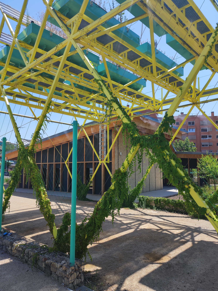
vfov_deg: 69.4
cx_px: 109
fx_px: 210
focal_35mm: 25
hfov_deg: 54.8
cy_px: 146
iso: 50
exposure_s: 1/731
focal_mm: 4.7
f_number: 1.79
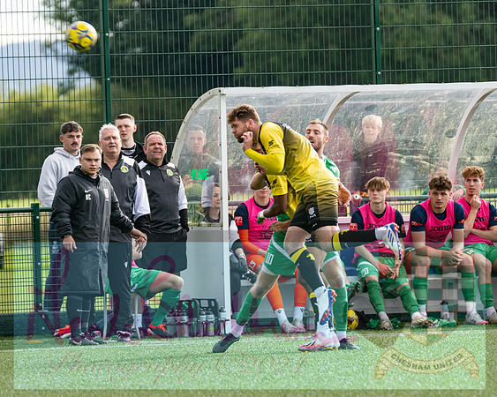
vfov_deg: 2.7
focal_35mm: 581
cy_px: 162
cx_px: 354
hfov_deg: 3.3
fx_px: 8538
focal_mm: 290
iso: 400
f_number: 4
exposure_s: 1/640
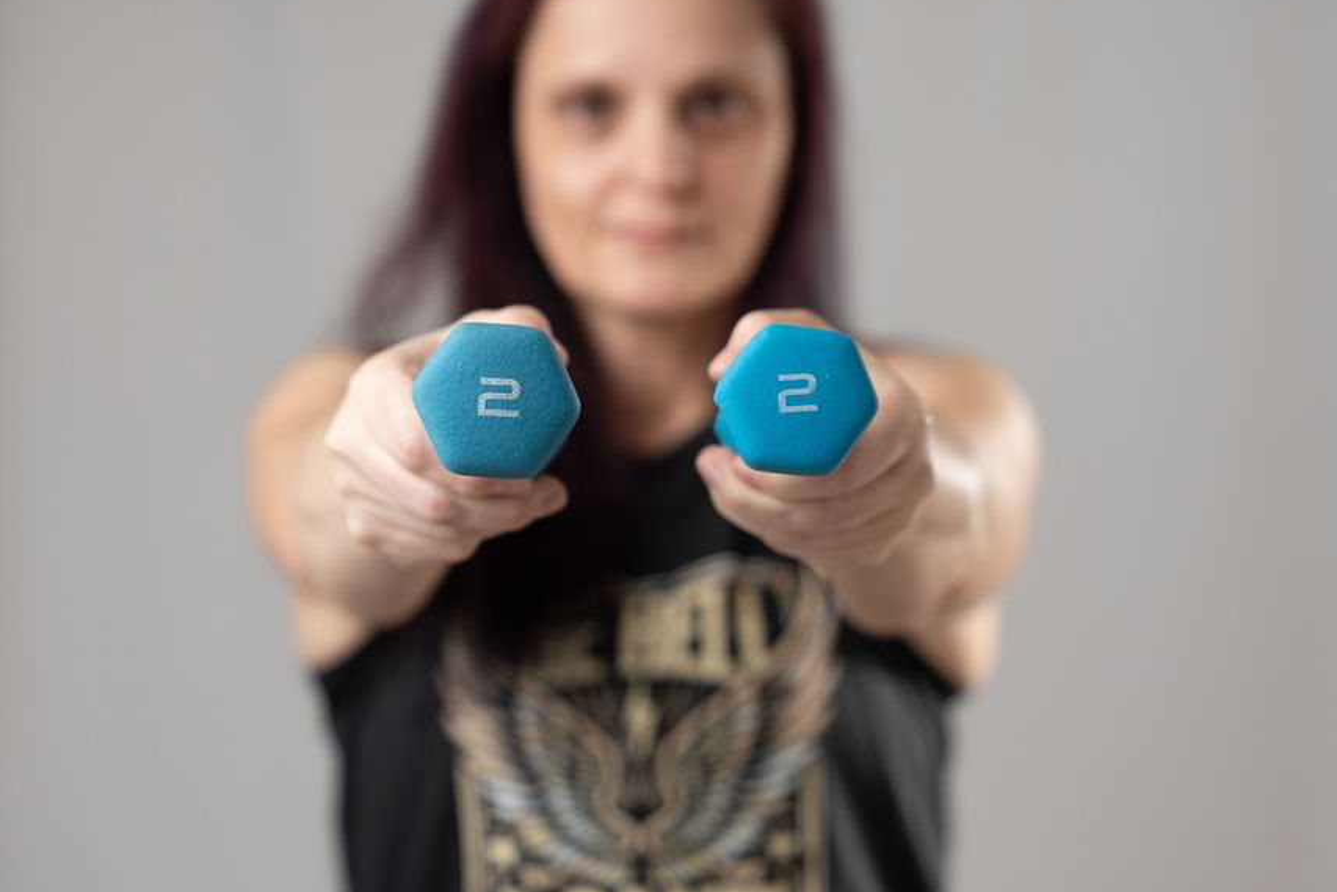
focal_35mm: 84
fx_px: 3120
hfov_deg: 24.2
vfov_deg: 16.3
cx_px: 701
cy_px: 465
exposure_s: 1/200
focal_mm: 70
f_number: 2.8
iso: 500
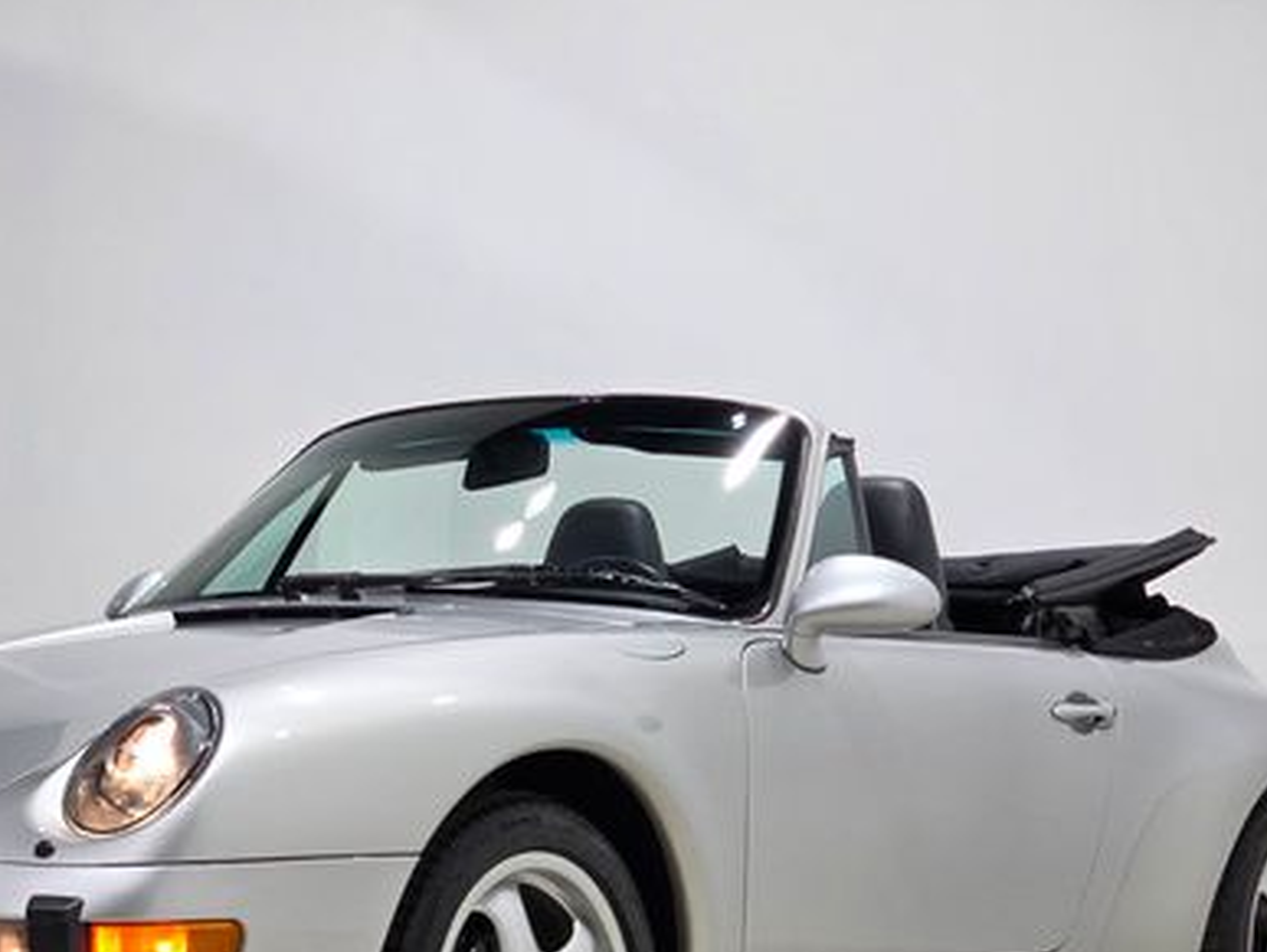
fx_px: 4176
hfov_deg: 17.2
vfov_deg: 13.0
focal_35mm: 114
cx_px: 406
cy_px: 769
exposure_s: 1/120
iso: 160
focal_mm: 7.9
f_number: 2.4
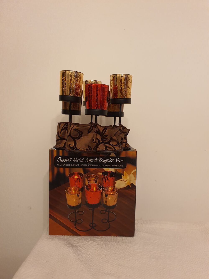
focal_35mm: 26
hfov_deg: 53.1
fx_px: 209
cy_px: 140
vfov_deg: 67.3
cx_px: 104
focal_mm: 4.3
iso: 320
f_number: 2.4
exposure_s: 1/50
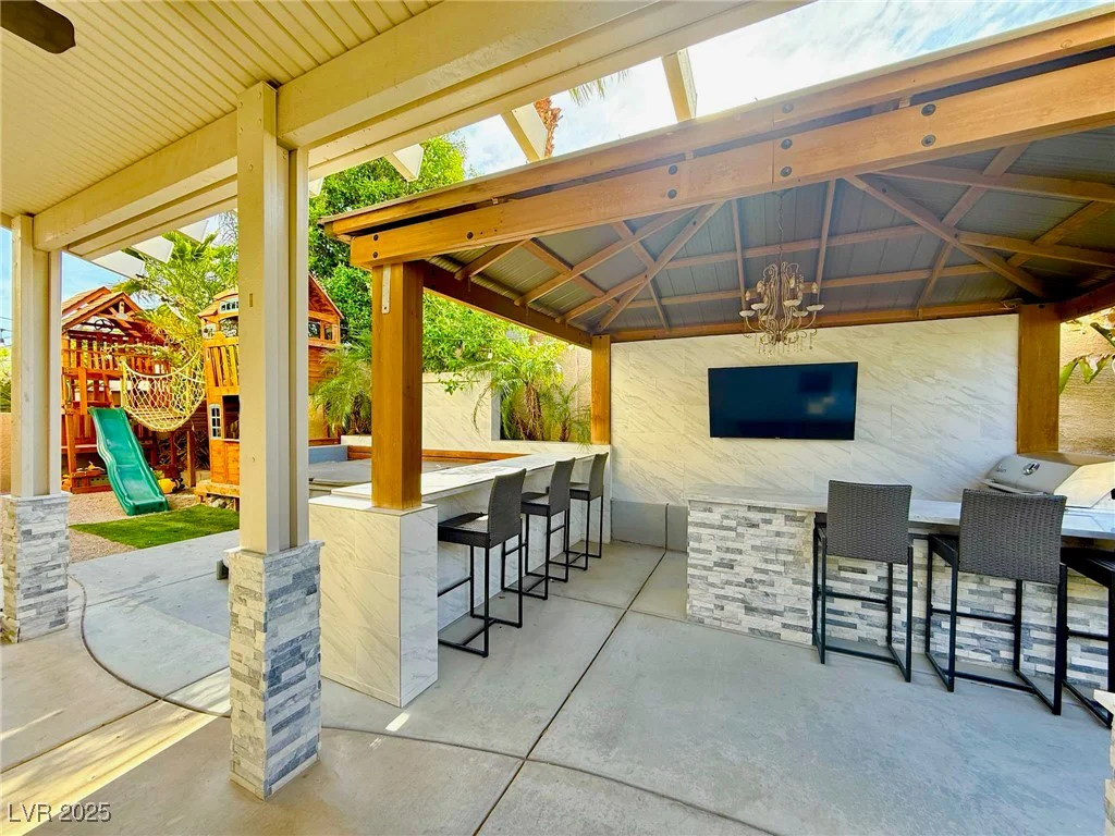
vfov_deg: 85.7
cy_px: 418
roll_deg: -0.2
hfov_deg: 102.1
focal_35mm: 14
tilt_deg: -0.9
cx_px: 558
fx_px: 451
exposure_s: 1/249
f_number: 2.2
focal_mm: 2.22
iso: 64
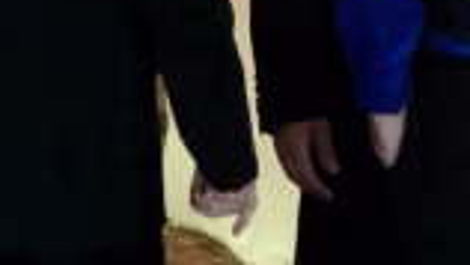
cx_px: 660
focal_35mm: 275
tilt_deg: -2.6
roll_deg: -0.4
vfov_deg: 4.4
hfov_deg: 7.7
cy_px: -140
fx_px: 3428
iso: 160
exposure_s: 1/20
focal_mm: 6
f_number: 2.4
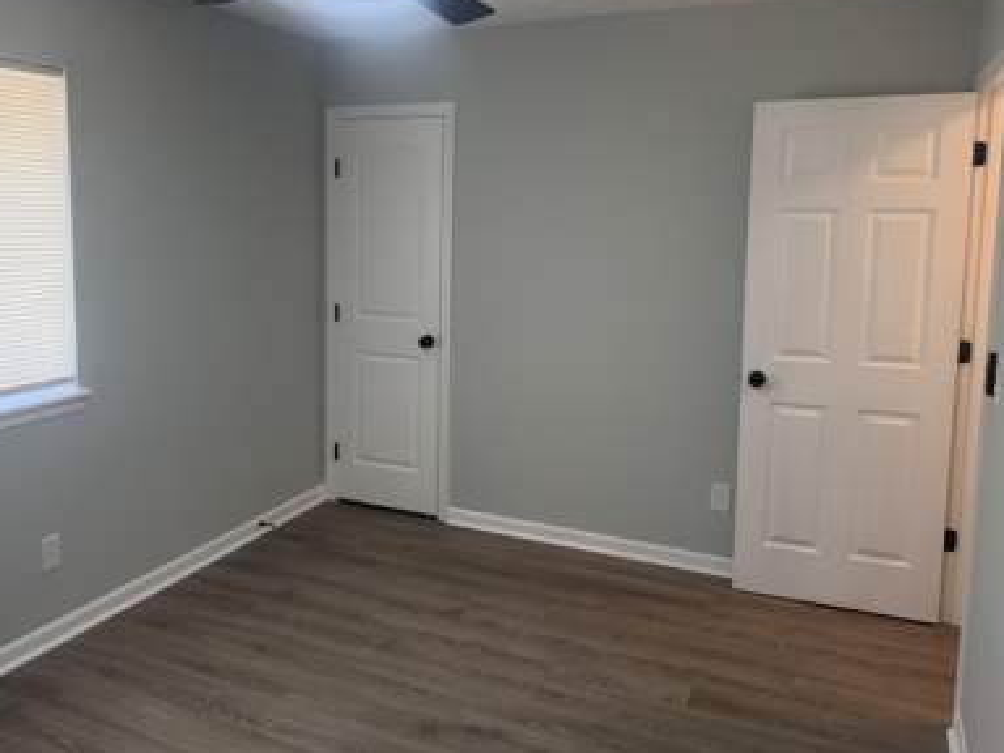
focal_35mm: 30
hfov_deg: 59.6
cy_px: 310
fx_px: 870
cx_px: 418
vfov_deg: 46.6
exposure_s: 1/278
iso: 200
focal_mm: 6.76
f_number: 1.78
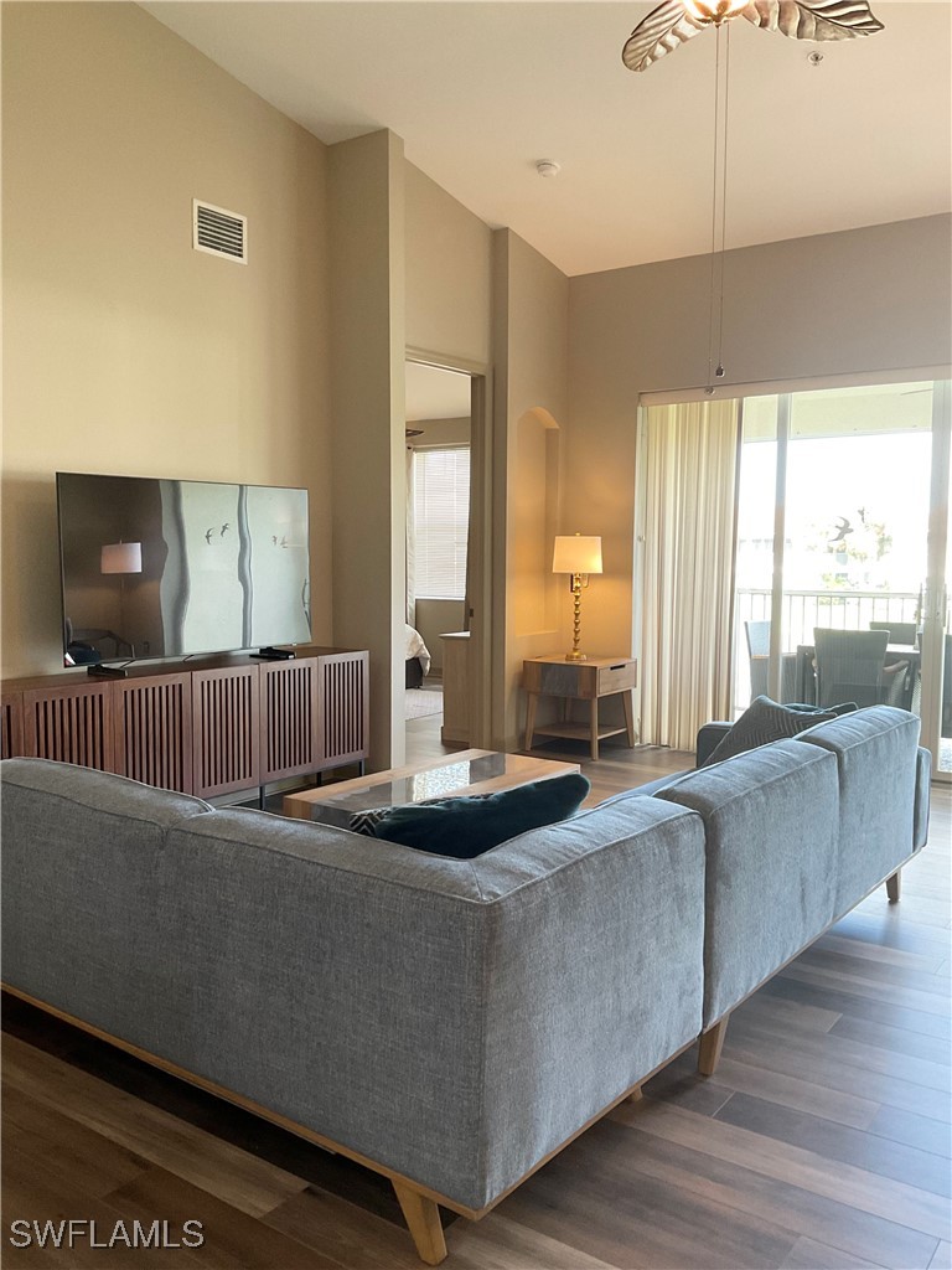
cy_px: 635
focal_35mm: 29
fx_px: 1063
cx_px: 476
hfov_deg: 48.2
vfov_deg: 61.7
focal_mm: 3
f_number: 1.8
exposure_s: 1/60
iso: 100
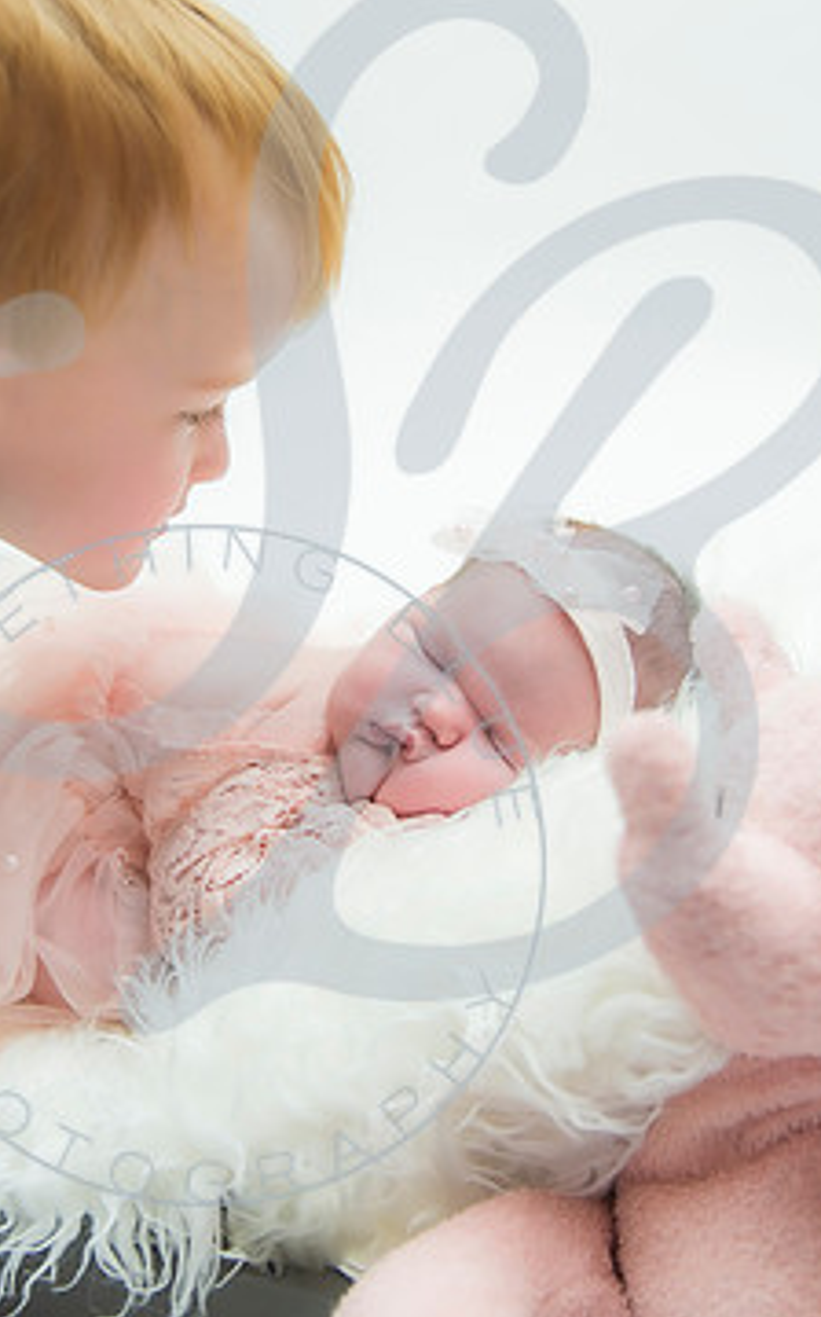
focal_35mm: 46
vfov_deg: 43.4
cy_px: 587
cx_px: 308
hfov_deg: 27.9
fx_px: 1649
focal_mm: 24
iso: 200
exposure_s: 1/125
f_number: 2.8
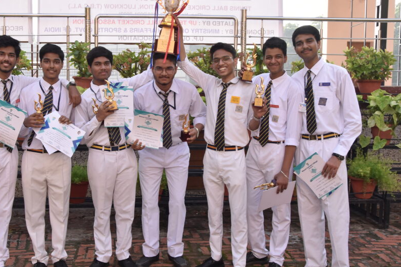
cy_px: 133
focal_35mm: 43
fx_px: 479
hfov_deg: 45.1
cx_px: 157
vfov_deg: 31.2
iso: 400
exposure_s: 1/125
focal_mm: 22
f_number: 9
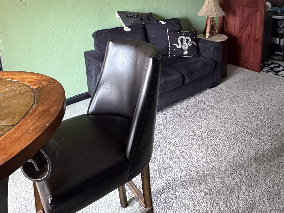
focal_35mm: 29
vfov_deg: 44.7
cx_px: 164
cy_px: 29
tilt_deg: -12.9
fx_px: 238
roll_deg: +2.2
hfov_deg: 61.3
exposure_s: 1/60
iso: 500
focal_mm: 2.22
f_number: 2.2
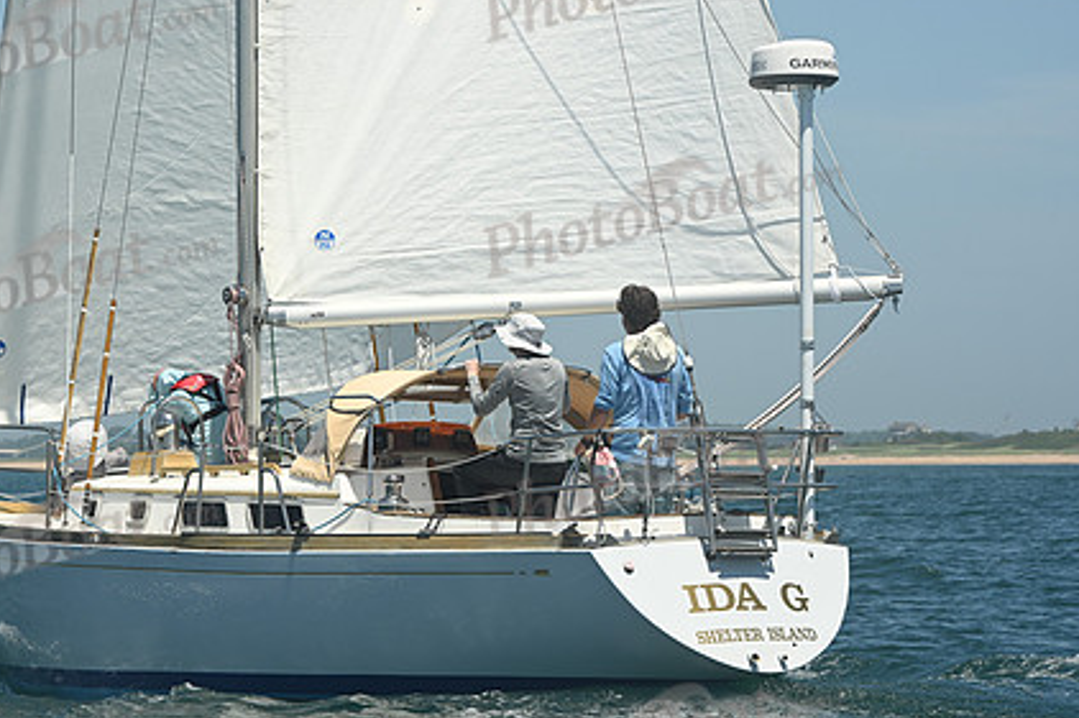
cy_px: 379
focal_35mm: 165
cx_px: 353
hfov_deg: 12.4
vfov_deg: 8.3
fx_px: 4943
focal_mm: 120
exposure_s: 1/1000
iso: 320
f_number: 9
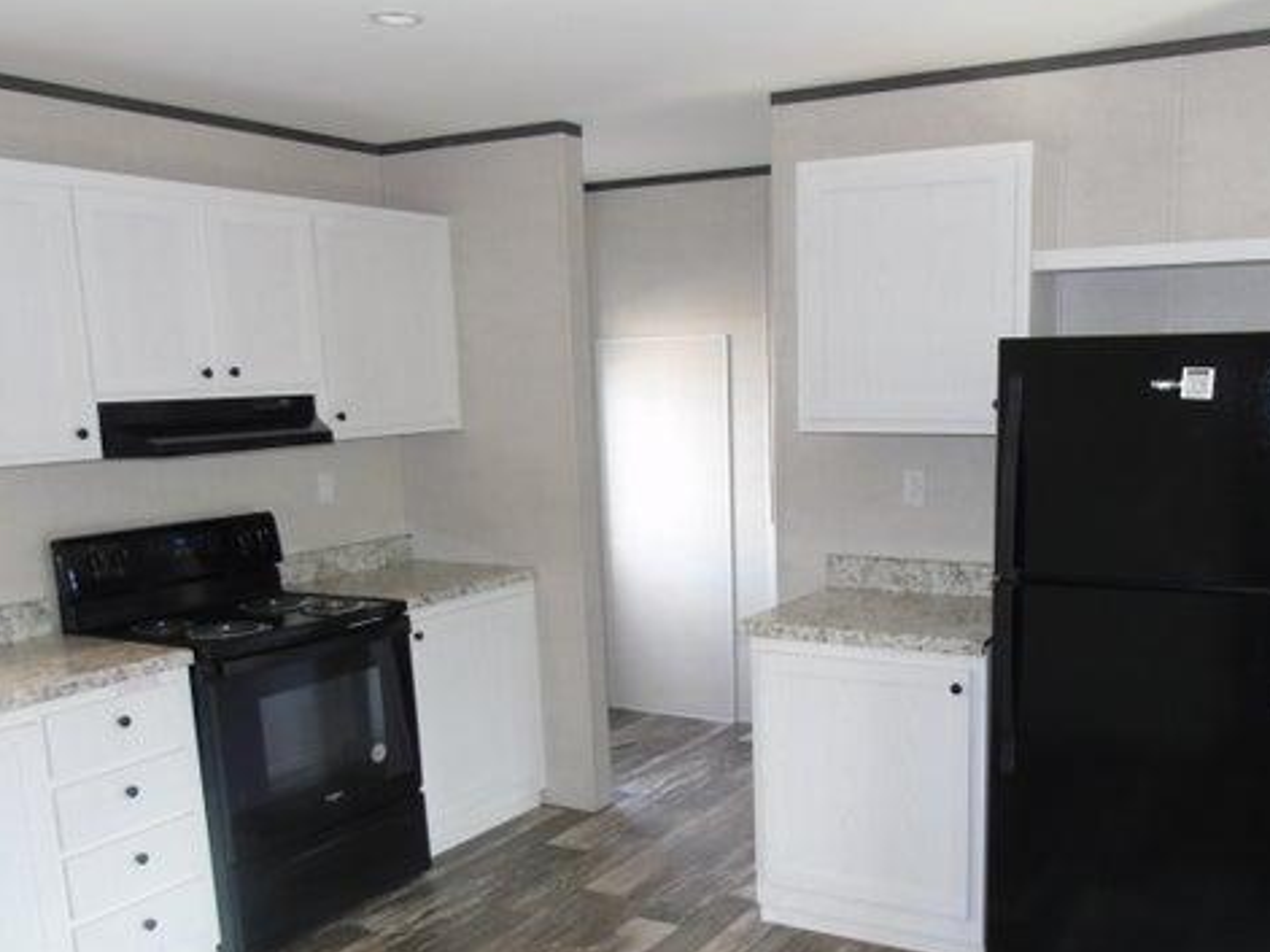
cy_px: 615
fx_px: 1247
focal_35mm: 34
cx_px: 771
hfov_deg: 53.5
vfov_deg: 41.4
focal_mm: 4.4
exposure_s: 1/30
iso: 200
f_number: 3.4
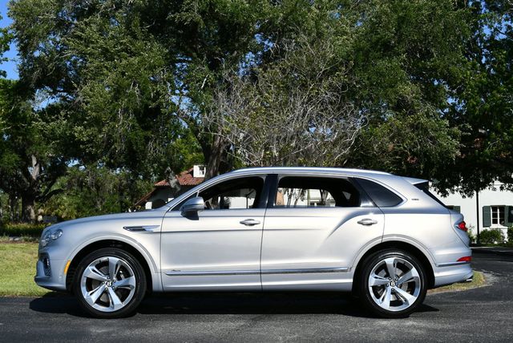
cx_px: 256
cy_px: 172
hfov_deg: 41.1
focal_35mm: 48
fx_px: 685
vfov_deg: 28.1
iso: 100
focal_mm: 24
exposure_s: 1/320
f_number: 9
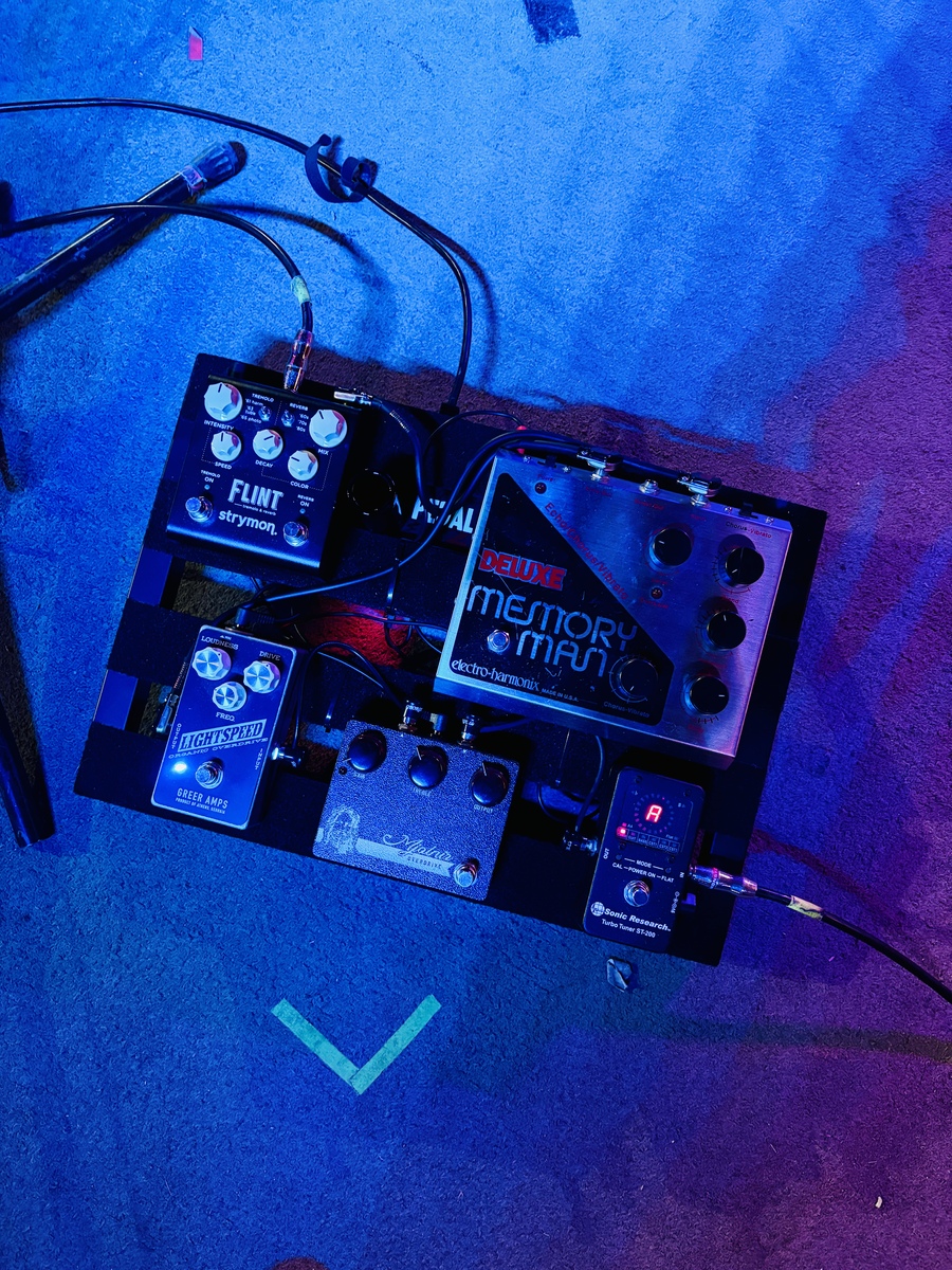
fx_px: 953
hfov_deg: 53.1
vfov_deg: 67.3
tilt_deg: -74.7
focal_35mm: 26
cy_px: 635
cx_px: 476
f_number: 1.6
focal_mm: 5.96
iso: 800
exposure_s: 1/30
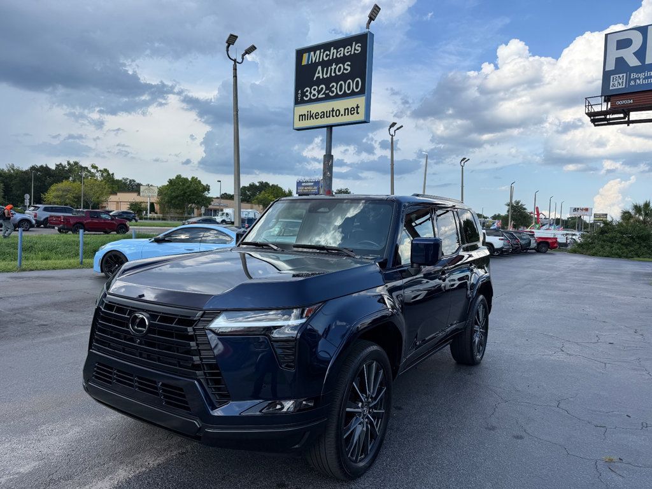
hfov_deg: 71.6
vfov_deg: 56.8
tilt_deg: -3.1
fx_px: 452
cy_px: 244
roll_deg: -2.8
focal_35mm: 24
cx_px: 326
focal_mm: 6.76
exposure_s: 1/2703
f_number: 1.78
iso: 80
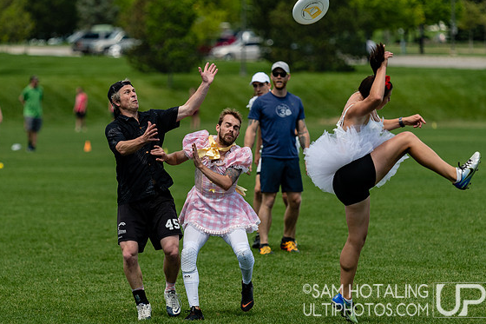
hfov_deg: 6.2
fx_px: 4507
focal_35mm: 334
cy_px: 141
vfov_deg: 4.1
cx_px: 190
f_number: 2.8
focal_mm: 175
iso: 100
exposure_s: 1/2500
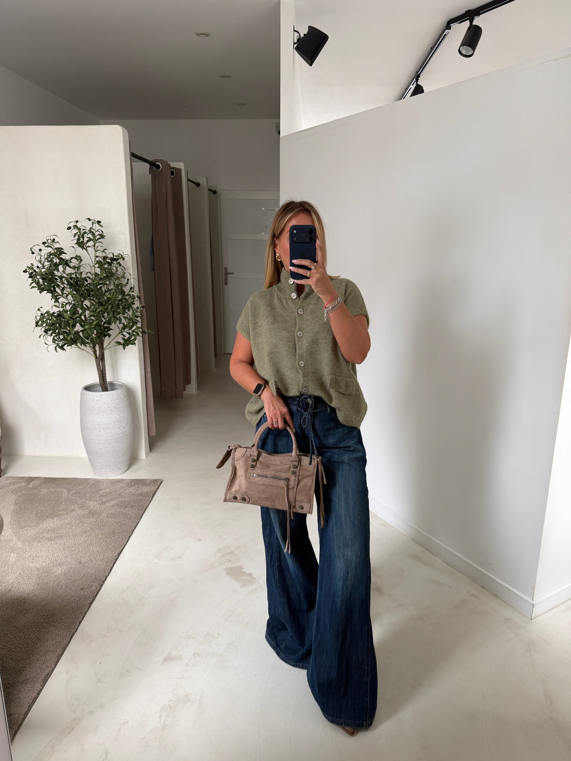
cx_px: 286
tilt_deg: -14.7
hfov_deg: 56.8
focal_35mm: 24
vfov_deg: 71.6
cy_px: 380
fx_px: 528
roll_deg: -0.3
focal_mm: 6.76
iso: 200
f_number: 1.78
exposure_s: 1/69
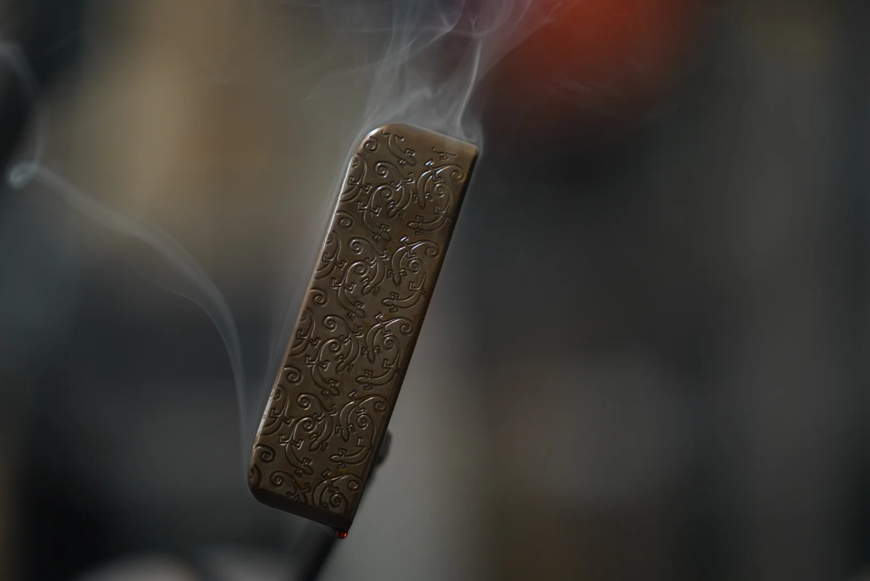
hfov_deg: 10.3
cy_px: 290
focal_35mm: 200
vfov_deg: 6.9
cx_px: 435
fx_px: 4837
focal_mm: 200
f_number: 2.8
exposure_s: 1/400
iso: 400
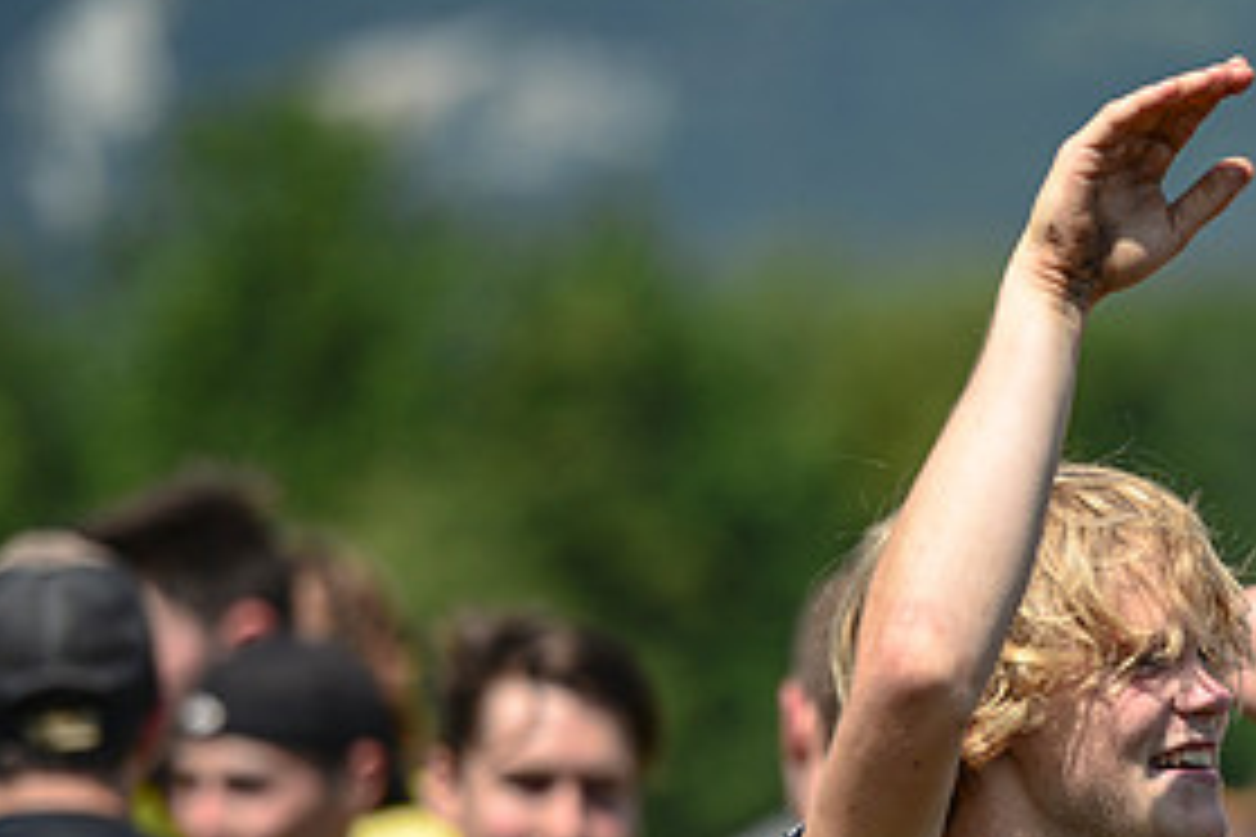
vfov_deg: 3.6
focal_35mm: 384
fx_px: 13396
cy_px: 801
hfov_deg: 5.4
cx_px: 1283
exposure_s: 1/4000
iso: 200
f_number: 2.8
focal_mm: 185
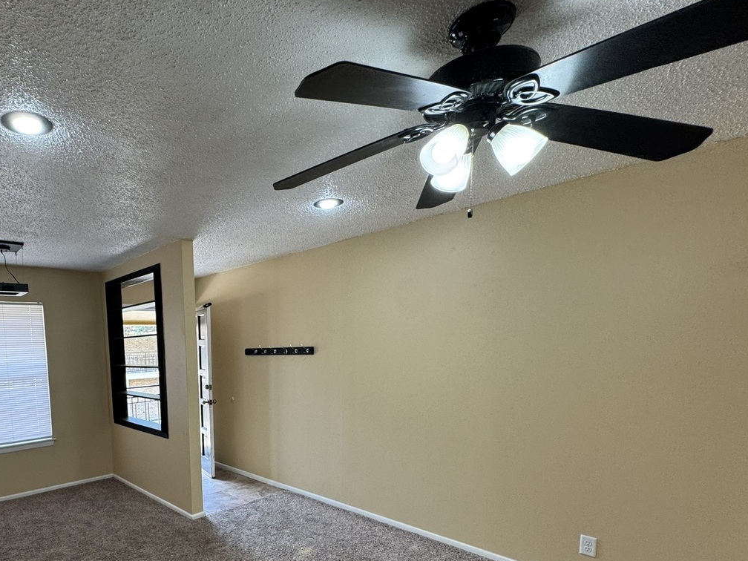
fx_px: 432
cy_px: 396
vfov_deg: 63.4
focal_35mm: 20
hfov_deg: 77.7
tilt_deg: -6.0
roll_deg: +1.3
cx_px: 221
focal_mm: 2.22
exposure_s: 1/120
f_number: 2.2
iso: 125
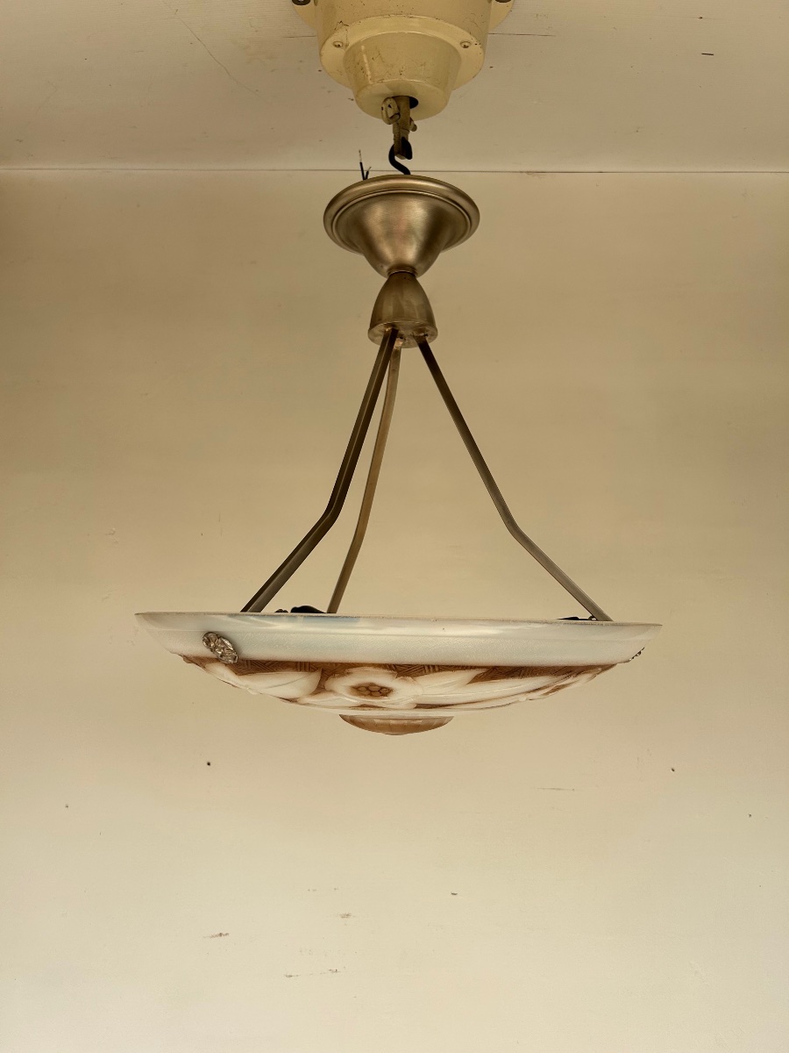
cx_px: 394
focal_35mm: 26
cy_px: 526
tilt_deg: +8.5
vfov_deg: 67.3
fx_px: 790
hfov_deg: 53.1
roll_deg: -0.7
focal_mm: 5.7
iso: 50
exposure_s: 1/808
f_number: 1.5
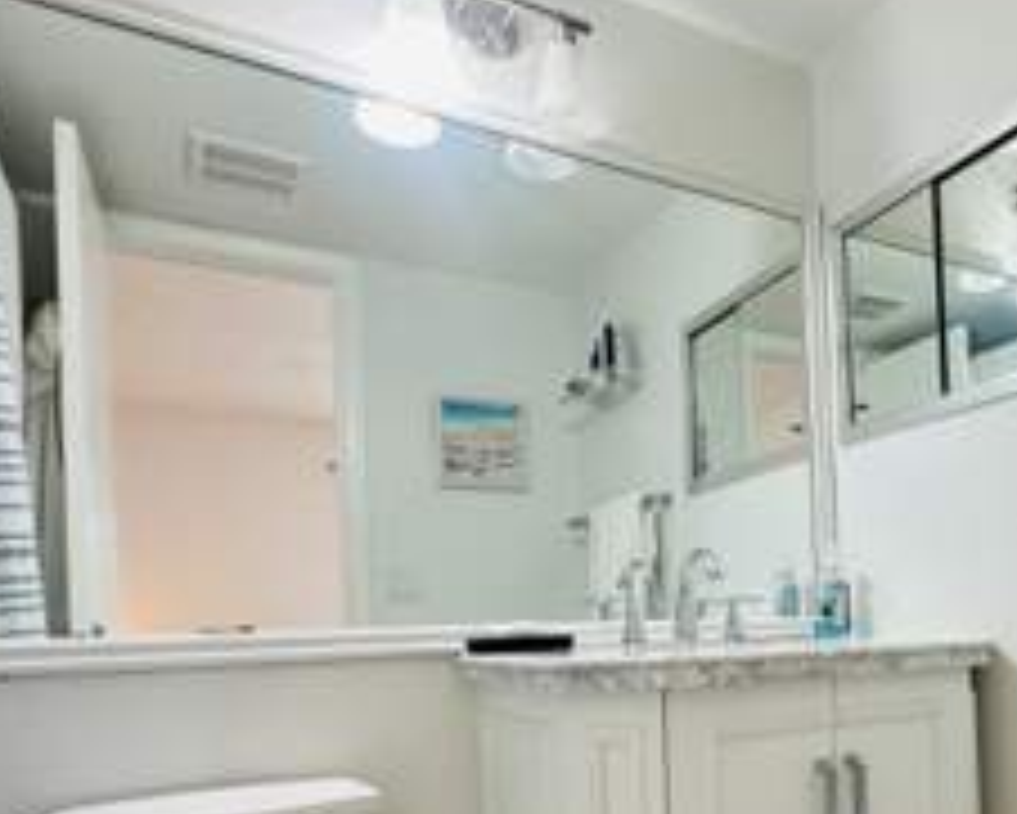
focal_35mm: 29
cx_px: 801
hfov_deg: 56.4
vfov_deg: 48.3
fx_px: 873
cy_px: 600
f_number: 2.2
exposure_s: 1/120
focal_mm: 2.22
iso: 250
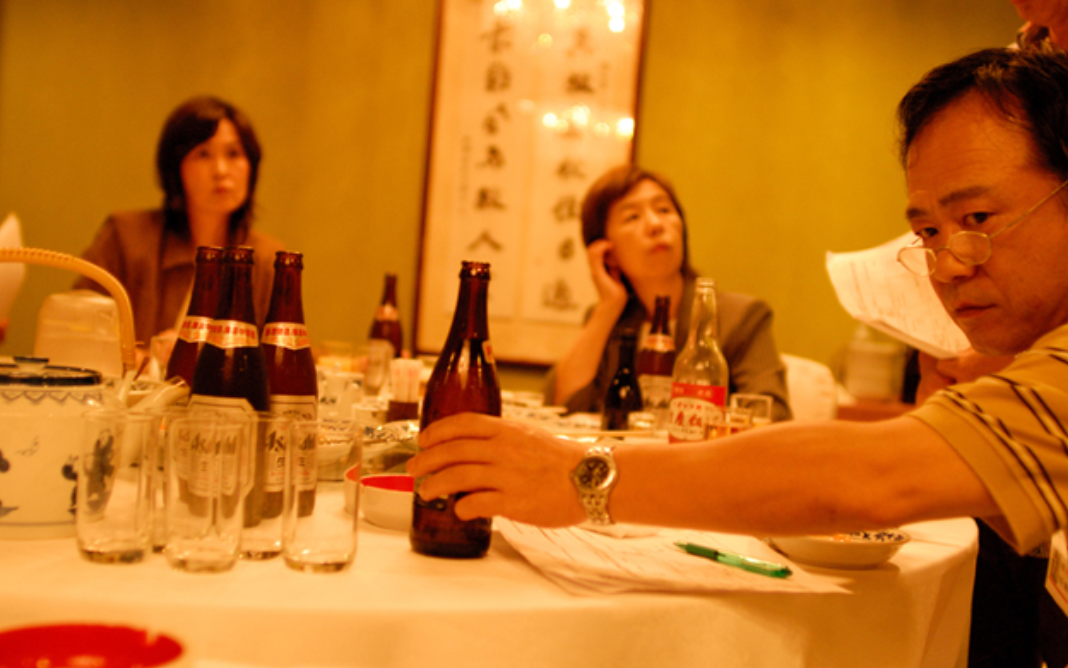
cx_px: 524
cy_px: 318
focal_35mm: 44
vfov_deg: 29.2
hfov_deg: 45.3
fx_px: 1281
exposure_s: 1/100
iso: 800
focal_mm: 28
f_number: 2
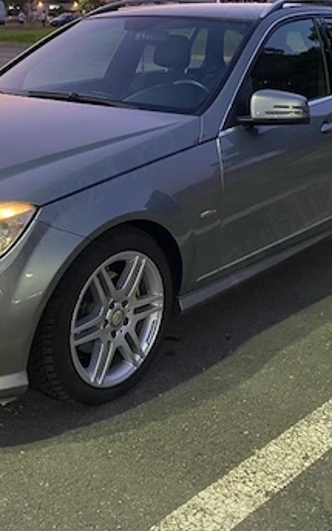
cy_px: 210
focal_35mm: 48
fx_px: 695
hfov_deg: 26.8
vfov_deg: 41.6
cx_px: 139
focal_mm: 4.25
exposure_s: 1/40
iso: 500
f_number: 1.8
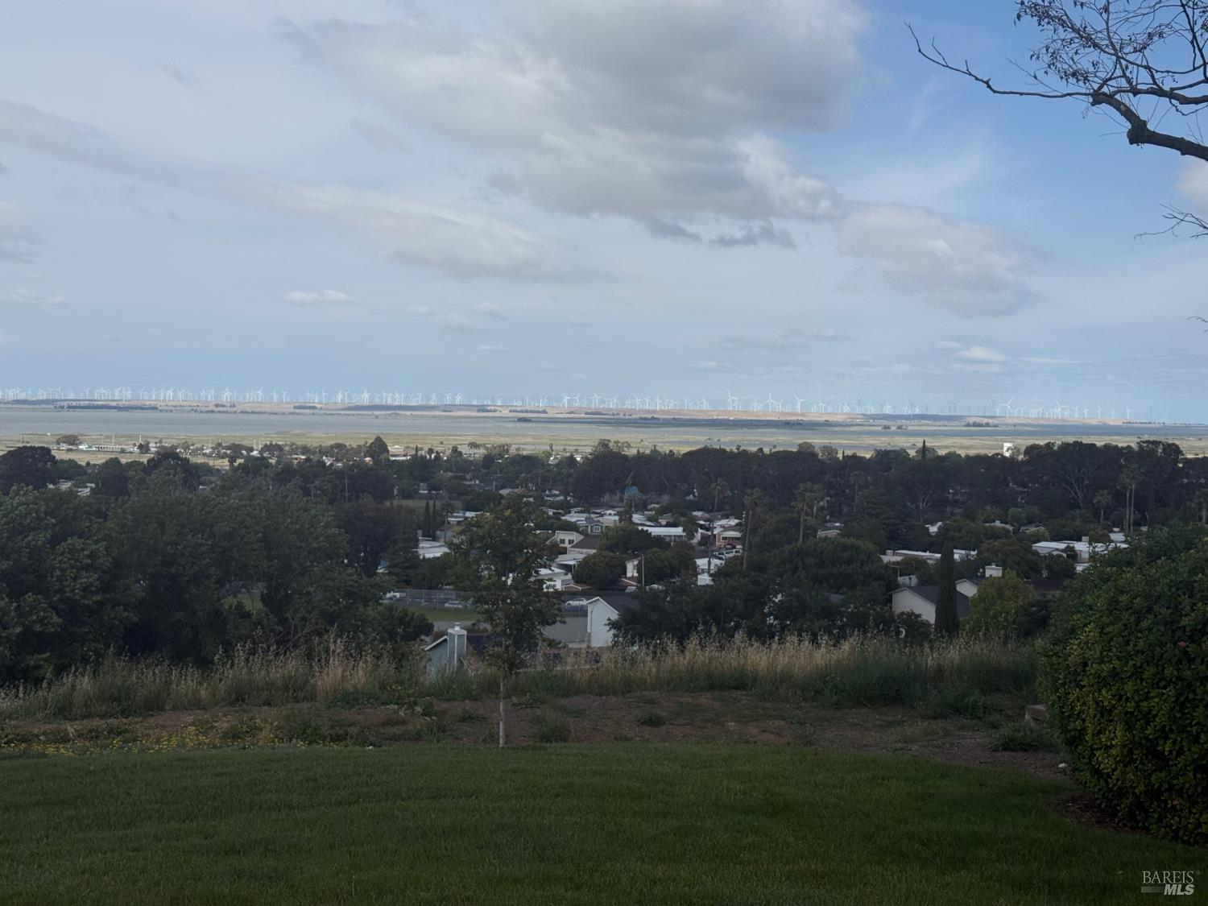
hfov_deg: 39.7
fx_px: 1675
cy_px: 453
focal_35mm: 48
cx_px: 604
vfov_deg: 30.3
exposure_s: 1/11364
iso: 50
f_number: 1.78
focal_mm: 6.76
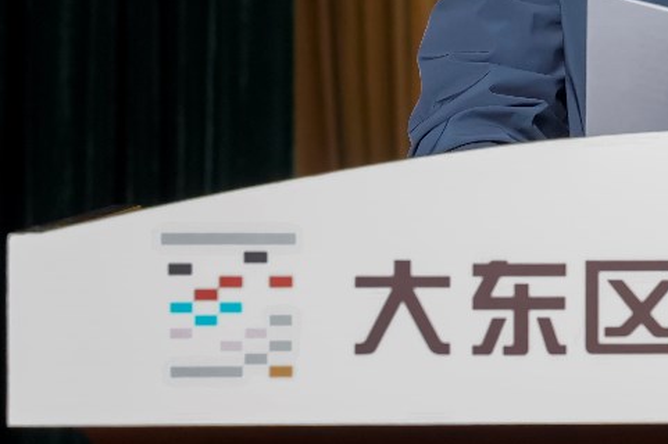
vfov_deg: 5.8
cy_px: -154
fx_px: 4320
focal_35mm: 233
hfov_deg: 8.7
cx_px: 800
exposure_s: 1/100
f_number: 5.6
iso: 2000
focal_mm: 70
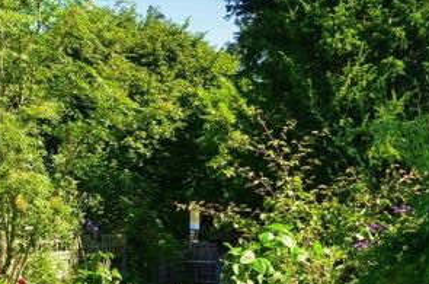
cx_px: 19
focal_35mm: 60
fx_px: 713
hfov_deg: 31.4
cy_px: 214
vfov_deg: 22.3
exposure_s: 1/30
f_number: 14
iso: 200
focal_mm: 18
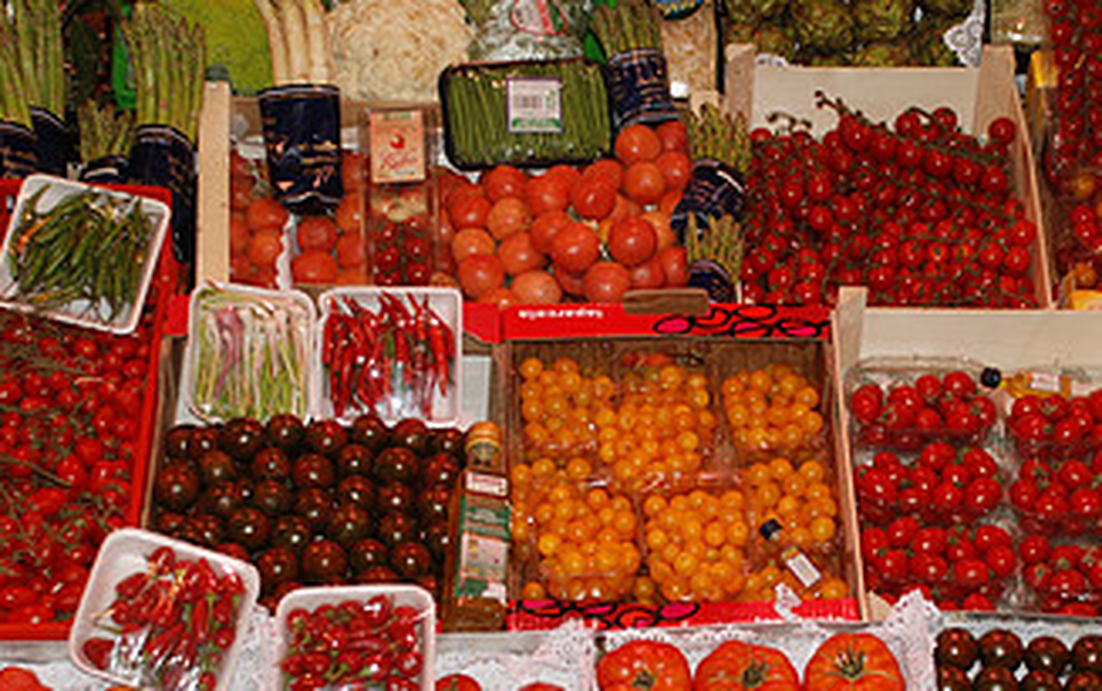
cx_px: 731
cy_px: 509
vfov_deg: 13.8
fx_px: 2853
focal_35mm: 95
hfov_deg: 21.8
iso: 100
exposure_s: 1/60
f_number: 4.5
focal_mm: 35
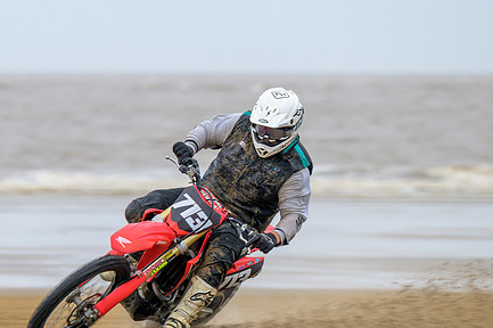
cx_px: 165
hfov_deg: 4.8
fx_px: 5898
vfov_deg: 3.2
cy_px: 191
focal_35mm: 431
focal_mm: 200
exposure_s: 1/320
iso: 140
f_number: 4
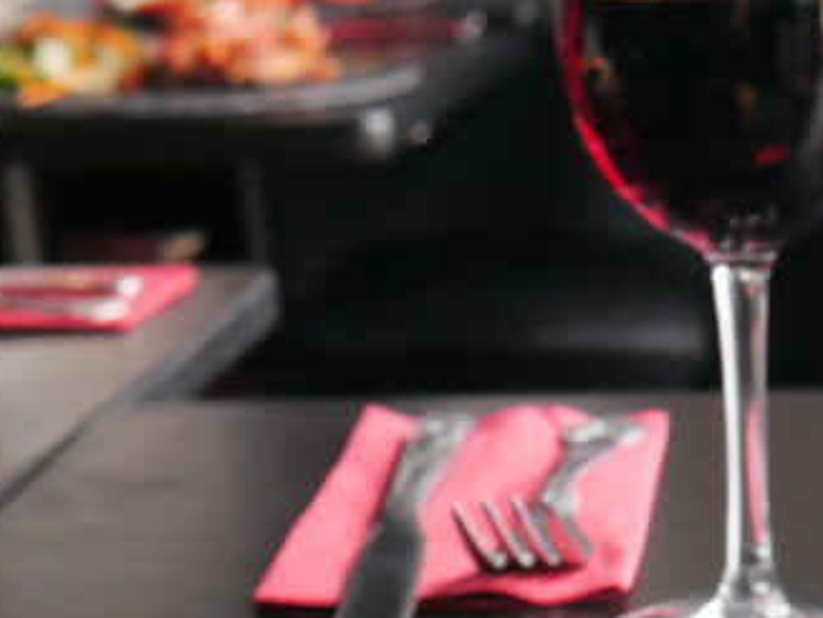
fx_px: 2831
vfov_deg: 12.1
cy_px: 822
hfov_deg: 16.2
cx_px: 846
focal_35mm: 119
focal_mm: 19
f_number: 5
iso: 400
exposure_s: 1/25
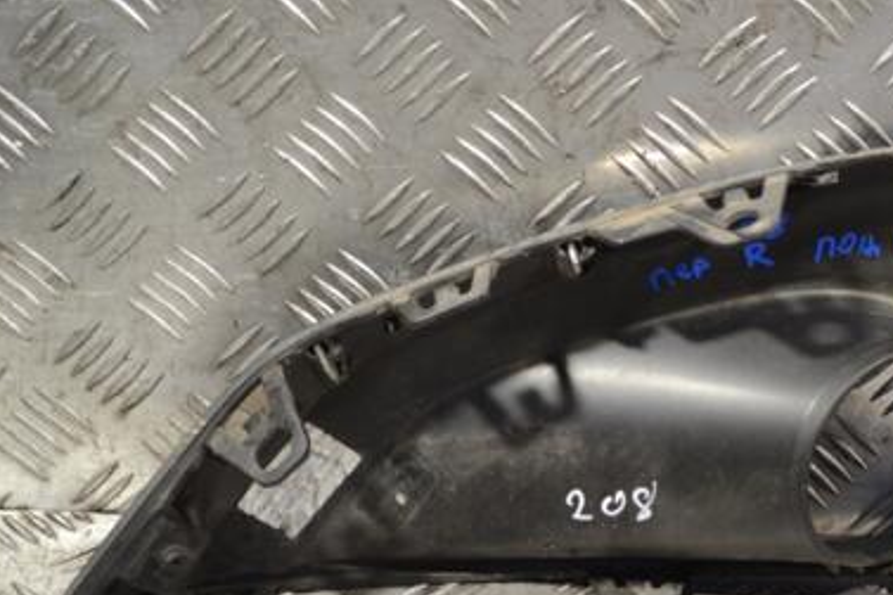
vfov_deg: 13.0
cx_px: 689
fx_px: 2603
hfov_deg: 19.3
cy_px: 396
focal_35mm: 105
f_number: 5.3
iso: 280
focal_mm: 44
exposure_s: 1/30
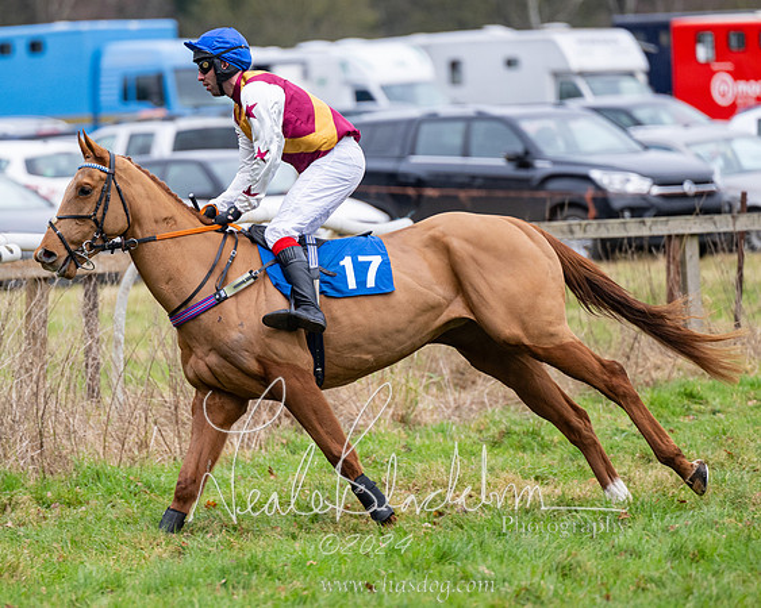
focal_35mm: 364
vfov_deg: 4.3
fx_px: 8188
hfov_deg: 5.3
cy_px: 317
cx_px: 346
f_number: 4
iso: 640
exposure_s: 1/1000
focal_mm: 280
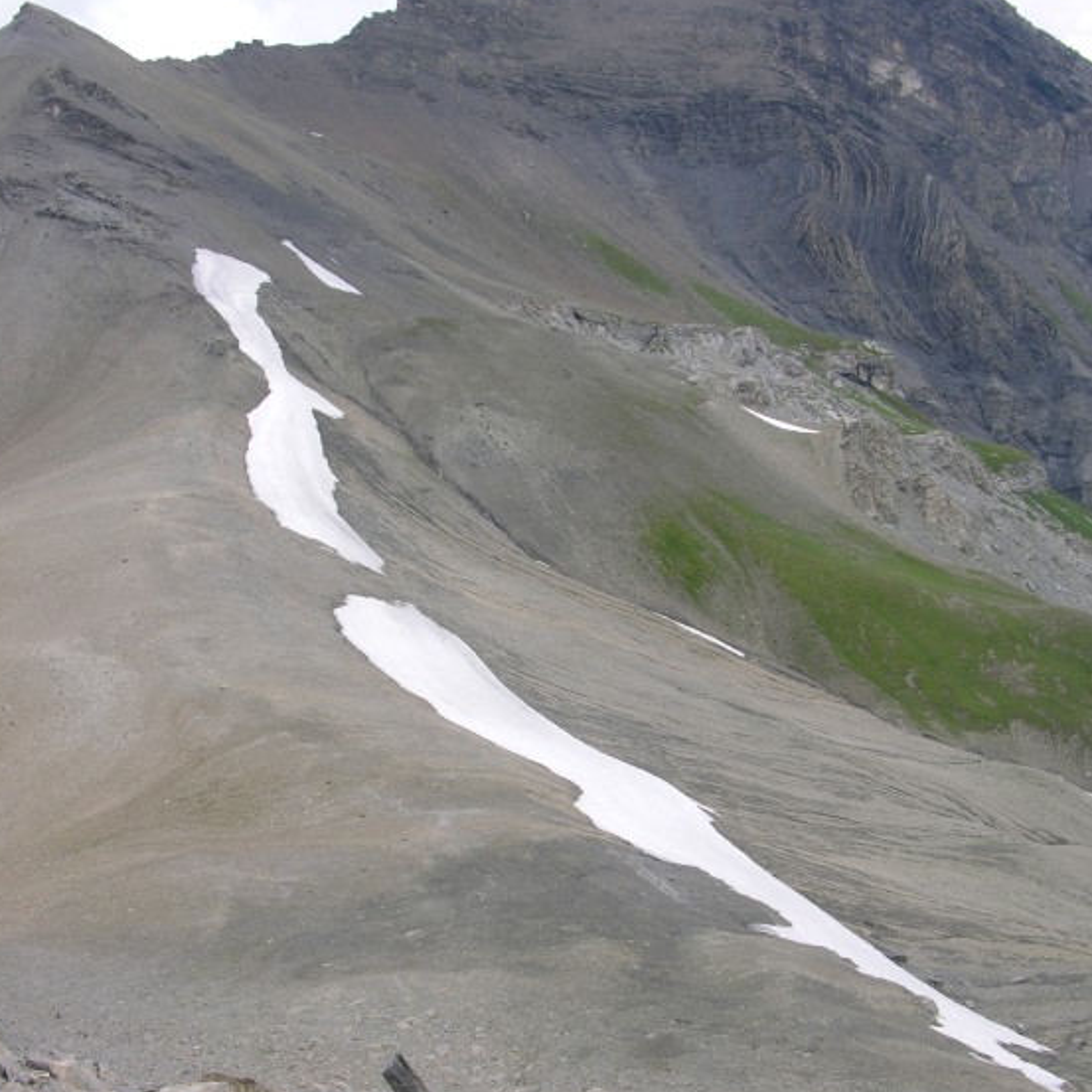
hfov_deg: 39.2
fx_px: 1535
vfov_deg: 39.0
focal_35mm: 43
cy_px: 671
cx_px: 555
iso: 50
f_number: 5.6
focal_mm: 8.9
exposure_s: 1/161
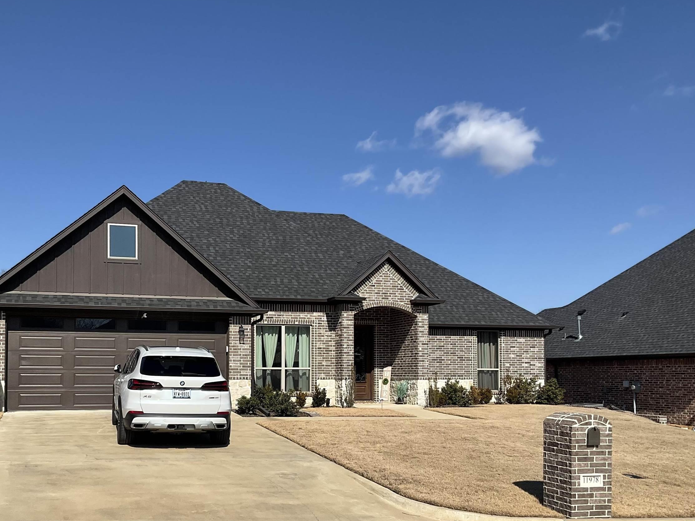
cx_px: 285
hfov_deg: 46.6
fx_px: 803
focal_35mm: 40
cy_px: 345
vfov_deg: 35.6
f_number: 1.8
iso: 25
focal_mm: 3
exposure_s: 1/3322
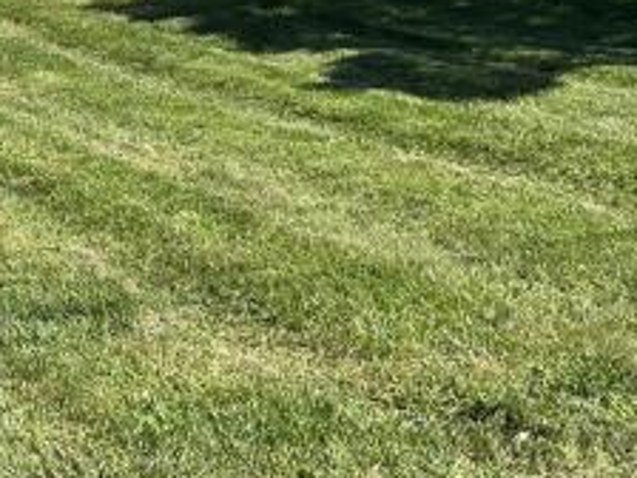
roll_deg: -1.7
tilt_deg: -4.0
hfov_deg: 24.2
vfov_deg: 17.9
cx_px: -6
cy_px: -137
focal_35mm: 77
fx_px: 1417
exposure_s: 1/3058
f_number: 1.78
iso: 80
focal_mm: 6.86
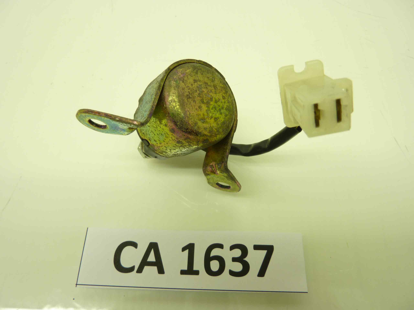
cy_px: 155
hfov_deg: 69.4
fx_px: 299
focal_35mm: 25
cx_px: 207
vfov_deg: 54.9
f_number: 3.3
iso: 80
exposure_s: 1/25
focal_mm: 4.1
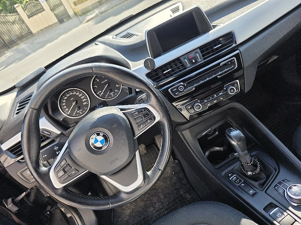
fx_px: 200
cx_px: 150
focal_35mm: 23
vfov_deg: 58.9
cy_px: 112
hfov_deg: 73.9
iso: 32
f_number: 1.7
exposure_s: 1/370
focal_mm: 6.3
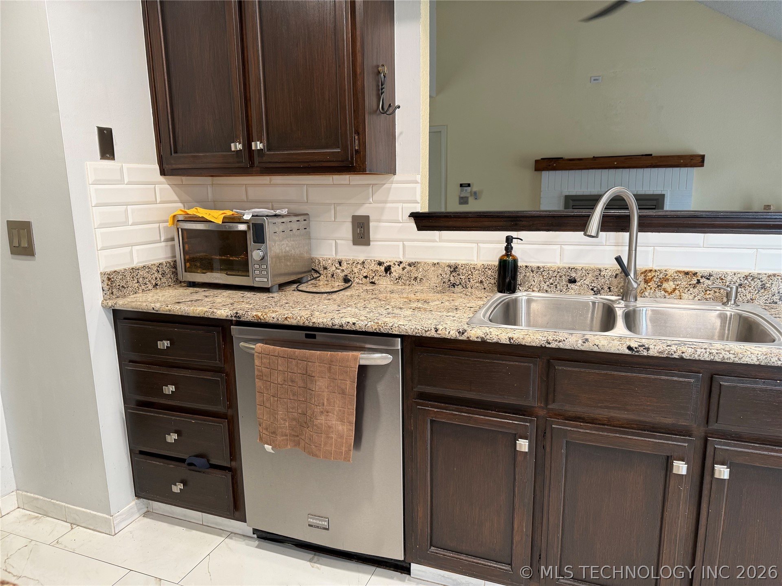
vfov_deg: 56.8
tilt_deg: -11.1
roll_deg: +0.6
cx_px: 391
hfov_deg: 71.6
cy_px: 293
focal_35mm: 24
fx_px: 542
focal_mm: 6.76
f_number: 1.78
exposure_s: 1/60
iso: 125
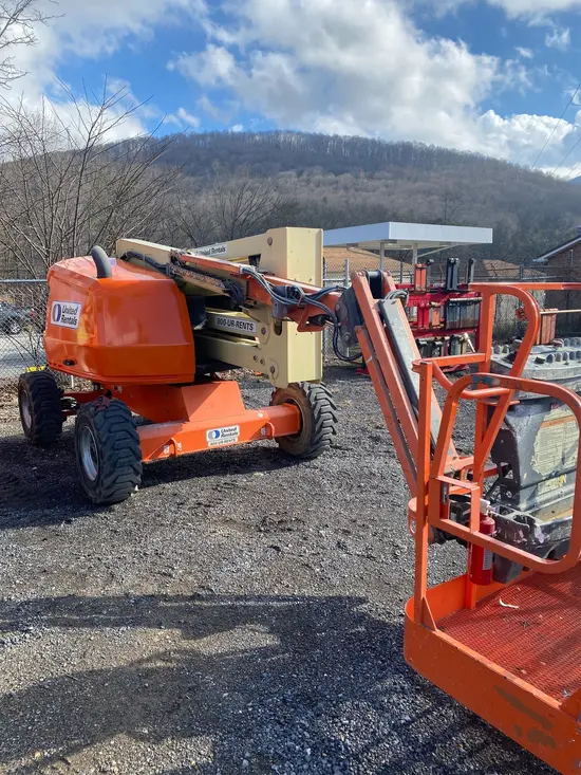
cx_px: 290
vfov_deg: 67.3
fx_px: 582
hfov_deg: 53.1
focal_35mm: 26
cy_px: 388
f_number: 1.8
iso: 32
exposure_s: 1/1362
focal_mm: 4.25
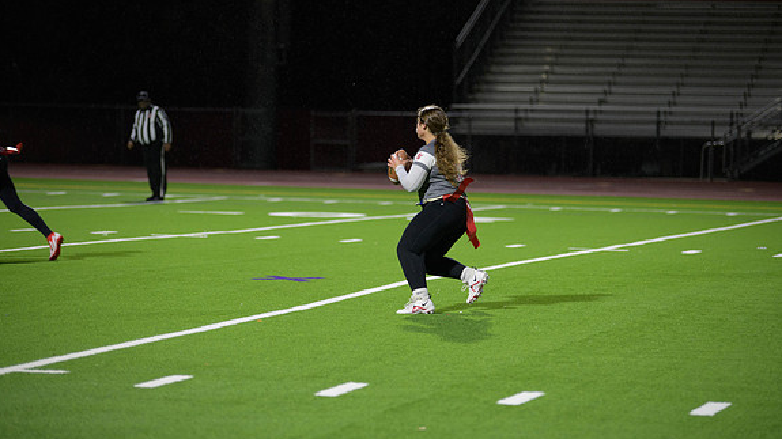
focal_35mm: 148
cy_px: 186
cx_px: 389
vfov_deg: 8.2
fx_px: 3068
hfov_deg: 14.5
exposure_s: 1/200
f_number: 2.8
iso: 1000
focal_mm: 140
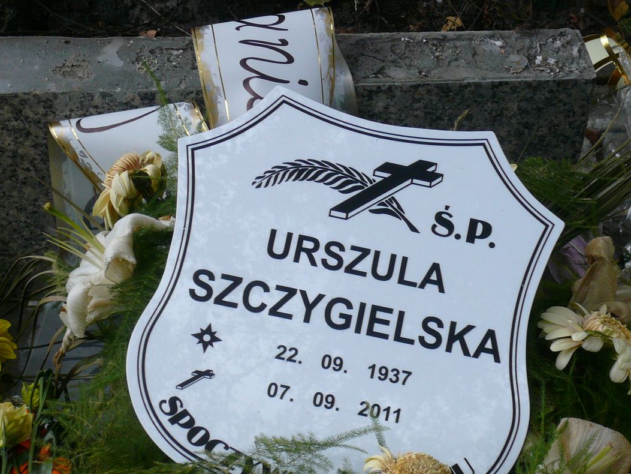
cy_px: 330
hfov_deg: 18.9
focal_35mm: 104
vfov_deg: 14.2
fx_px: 1896
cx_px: 355
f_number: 4.5
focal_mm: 12
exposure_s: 1/320
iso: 100
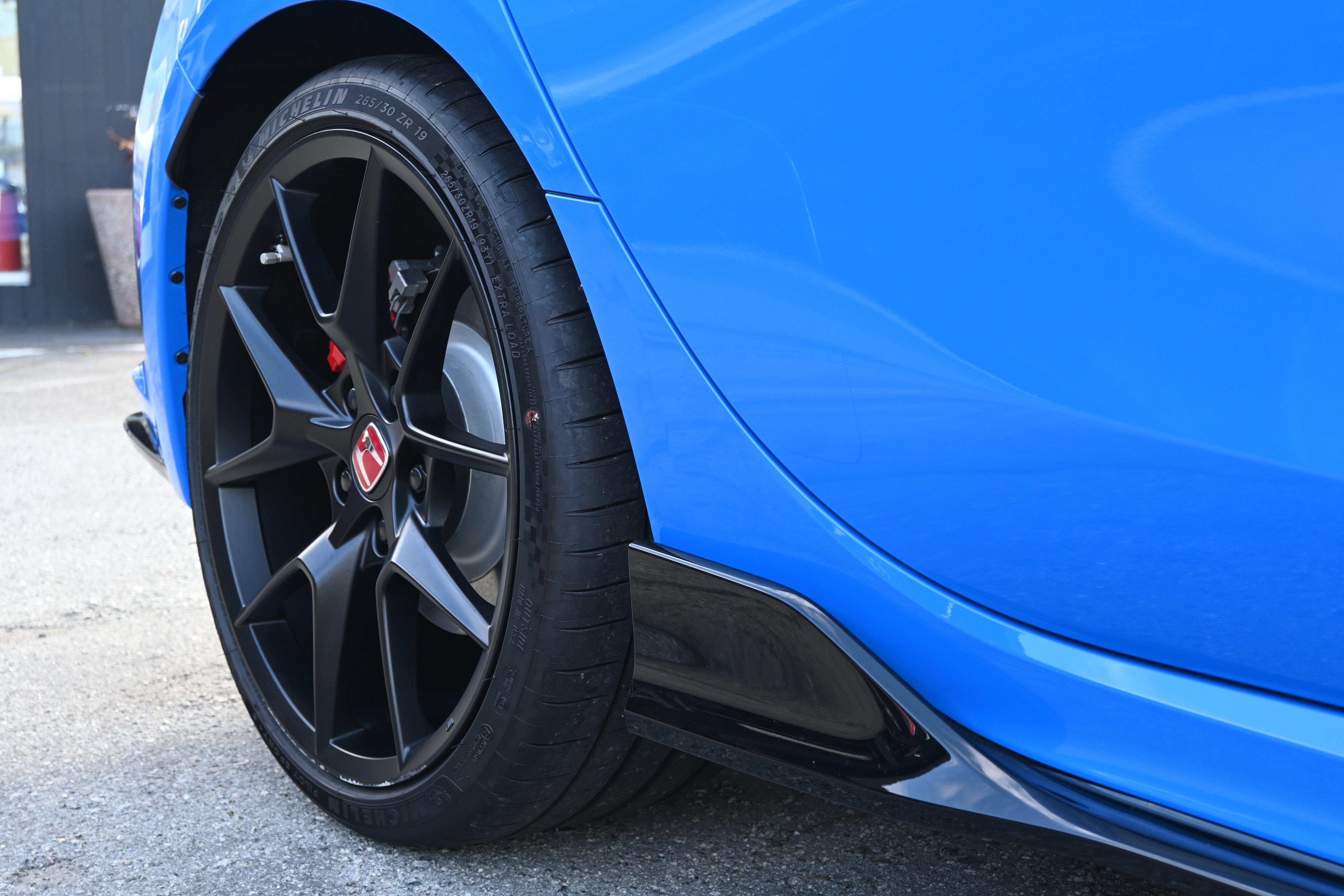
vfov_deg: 26.5
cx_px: 672
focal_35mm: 51
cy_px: 448
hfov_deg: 38.9
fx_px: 1904
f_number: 5
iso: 400
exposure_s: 1/160
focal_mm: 34
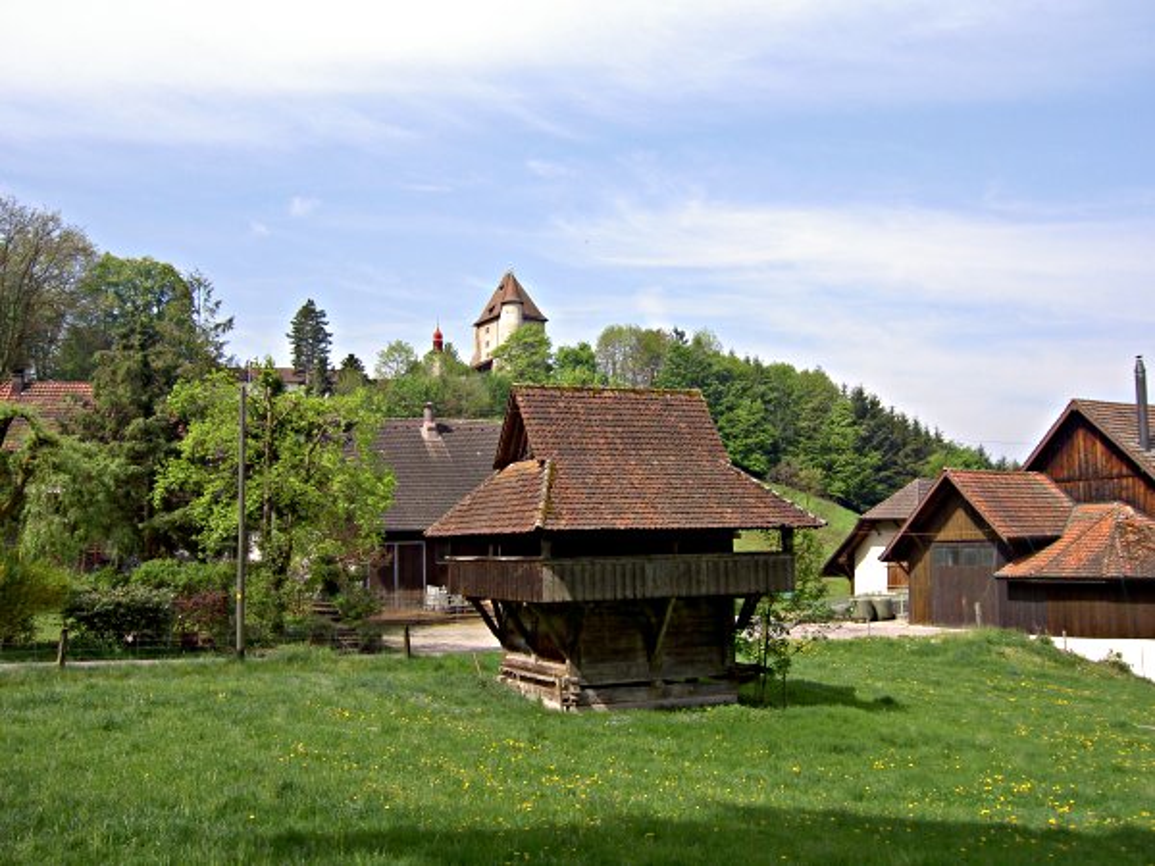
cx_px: 578
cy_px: 433
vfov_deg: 41.8
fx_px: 1134
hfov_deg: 54.0
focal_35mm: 34
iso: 50
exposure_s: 1/250
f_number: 4.7
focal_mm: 5.6
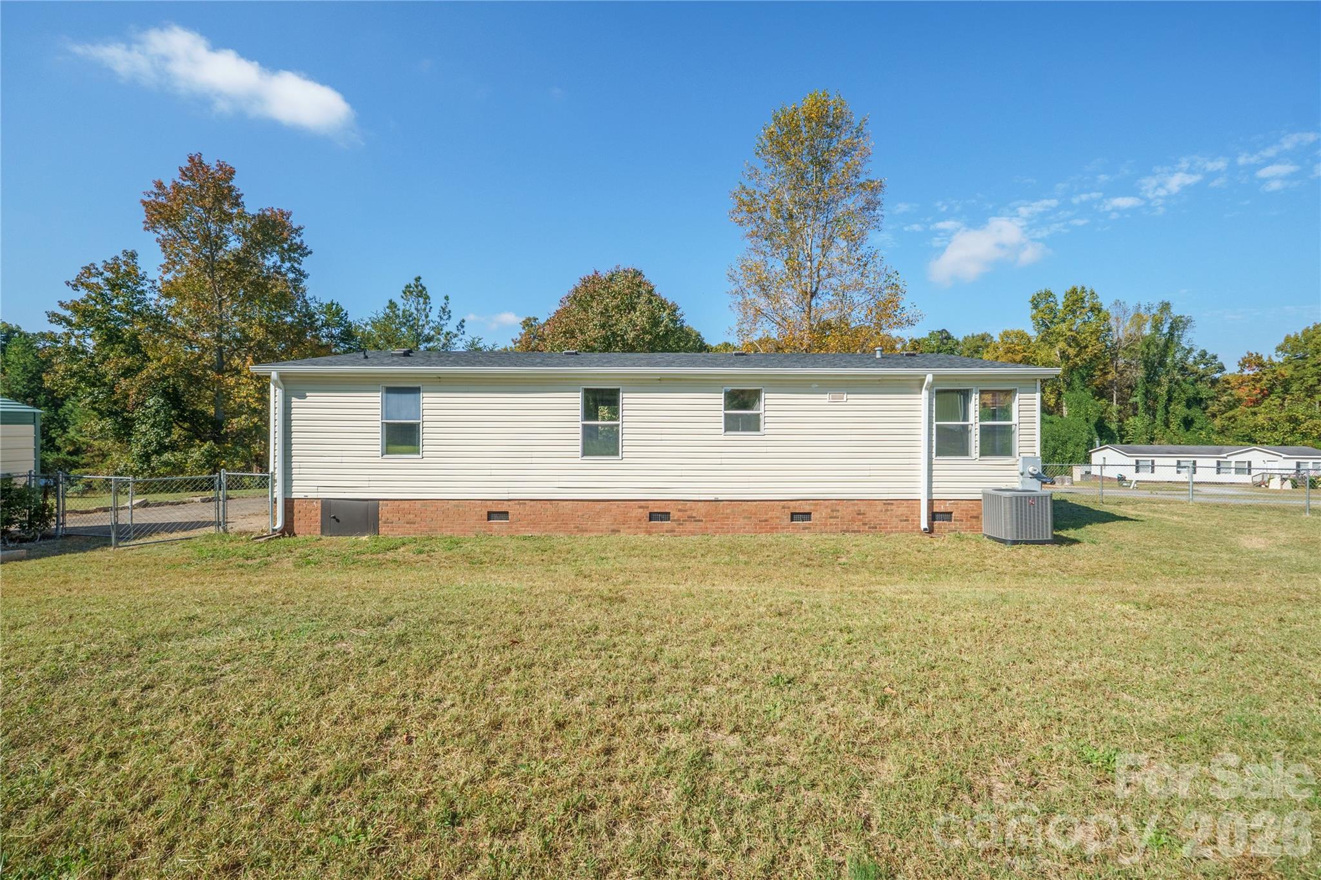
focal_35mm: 16
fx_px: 578
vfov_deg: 74.6
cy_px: 440
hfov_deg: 97.6
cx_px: 660
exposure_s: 1/4000
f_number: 8
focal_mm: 10.5
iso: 400
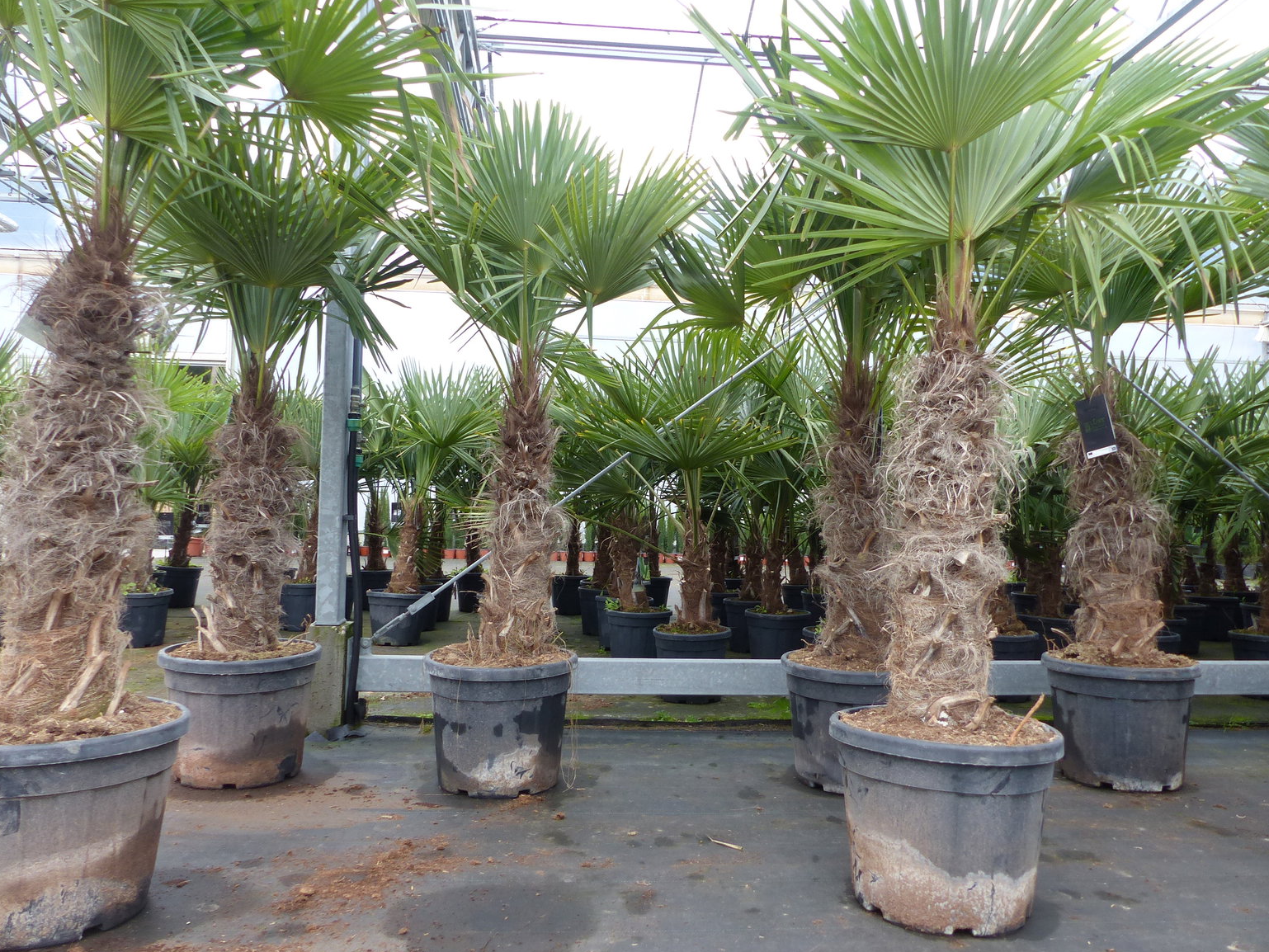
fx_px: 953
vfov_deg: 53.1
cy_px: 467
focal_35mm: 26
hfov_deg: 67.3
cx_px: 641
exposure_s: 1/100
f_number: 3.2
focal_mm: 4.5
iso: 100
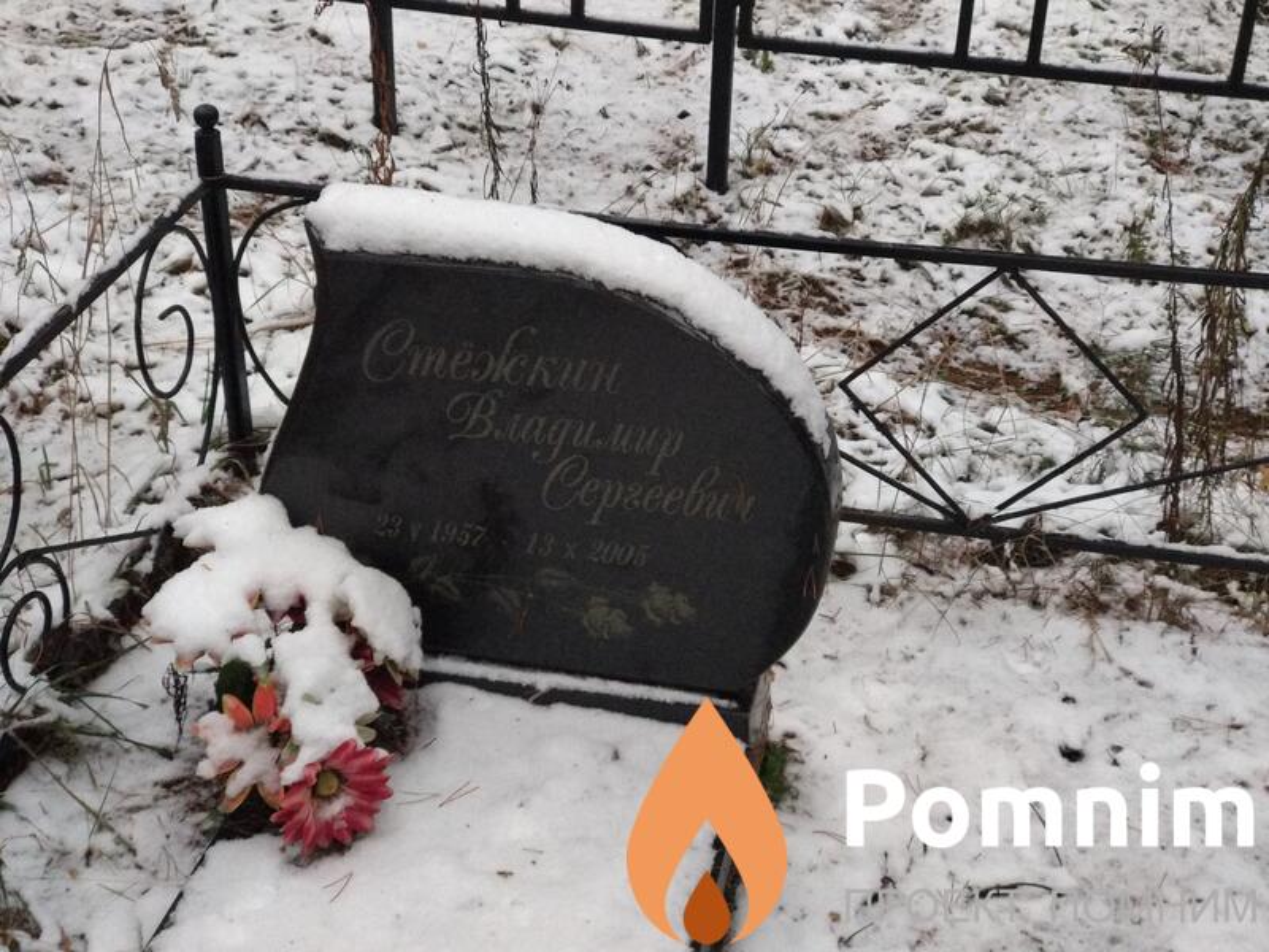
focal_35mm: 52
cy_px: 476
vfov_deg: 28.0
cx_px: 634
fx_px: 1906
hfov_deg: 36.8
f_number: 2.6
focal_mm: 5.99
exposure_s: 1/60
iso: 800
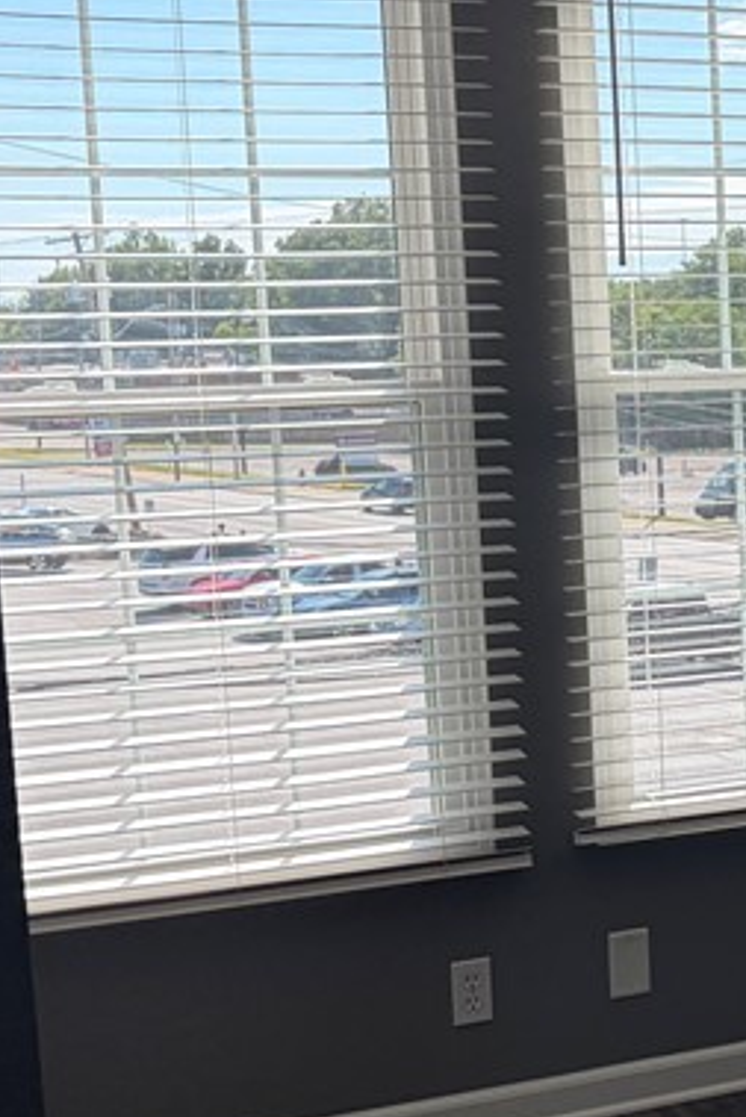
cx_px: 917
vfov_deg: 27.7
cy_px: 589
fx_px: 2267
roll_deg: +2.1
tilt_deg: -6.8
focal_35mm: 73
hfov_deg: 17.7
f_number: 1.6
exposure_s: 1/861
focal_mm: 5.96
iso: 50
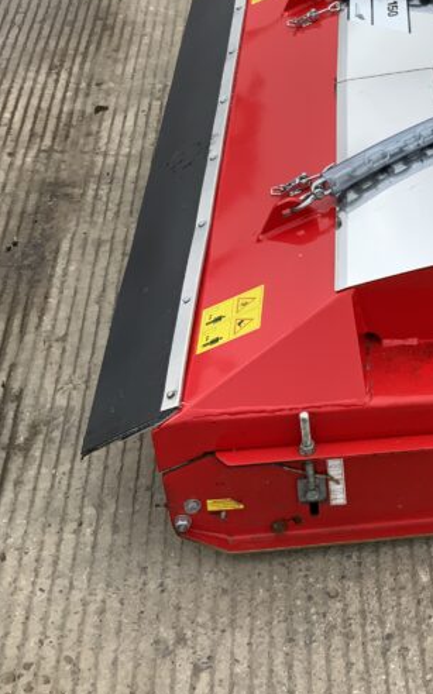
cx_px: 577
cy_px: 161
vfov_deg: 31.4
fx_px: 1210
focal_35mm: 64
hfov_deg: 18.7
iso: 16
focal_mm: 3
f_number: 1.8
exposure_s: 1/1121
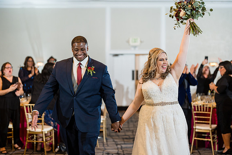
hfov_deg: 38.9
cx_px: 116
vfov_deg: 26.5
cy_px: 78
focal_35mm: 51
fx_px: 329
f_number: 1.2
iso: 500
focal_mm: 50
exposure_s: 1/250
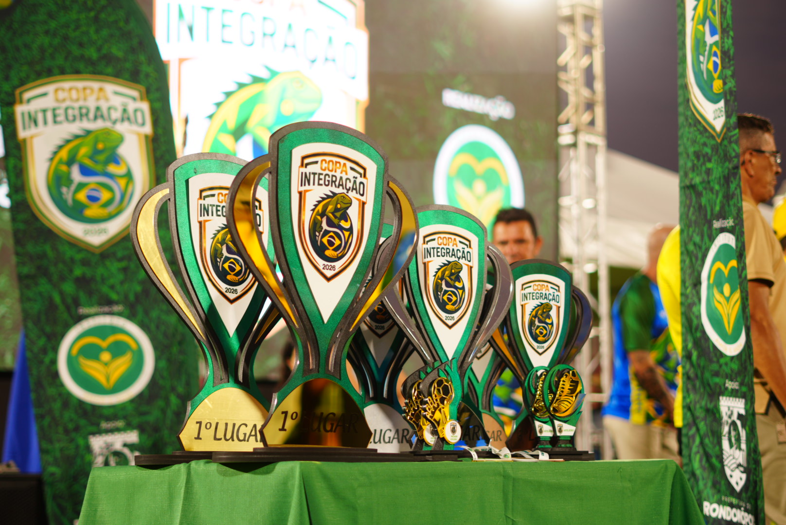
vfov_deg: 18.2
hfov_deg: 27.0
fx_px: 1639
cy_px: 262
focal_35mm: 75
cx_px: 393
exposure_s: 1/80
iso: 100
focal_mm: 50
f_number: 1.8
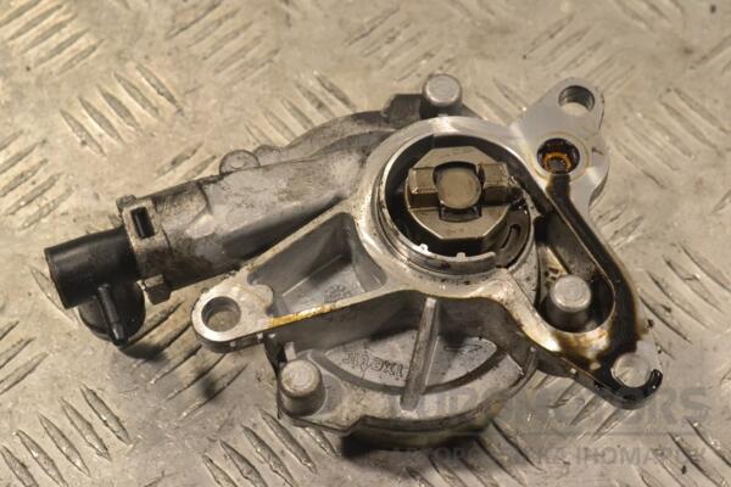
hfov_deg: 28.1
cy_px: 244
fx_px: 1462
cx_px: 366
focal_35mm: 72
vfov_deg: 18.9
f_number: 10
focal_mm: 48
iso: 3200
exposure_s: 1/400
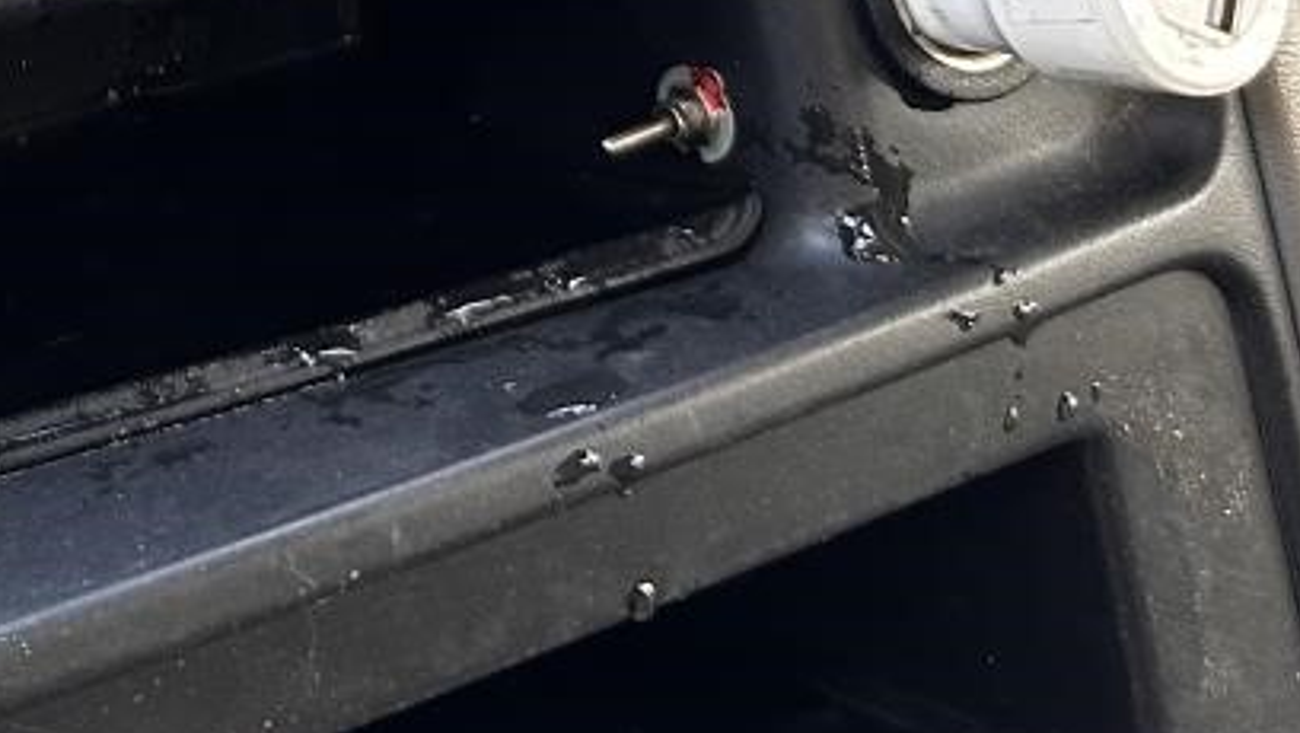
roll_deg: +2.4
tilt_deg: -12.3
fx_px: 2828
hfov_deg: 24.0
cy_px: -653
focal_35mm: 82
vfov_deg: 13.1
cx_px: -172
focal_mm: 6.86
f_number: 1.78
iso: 250
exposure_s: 1/86
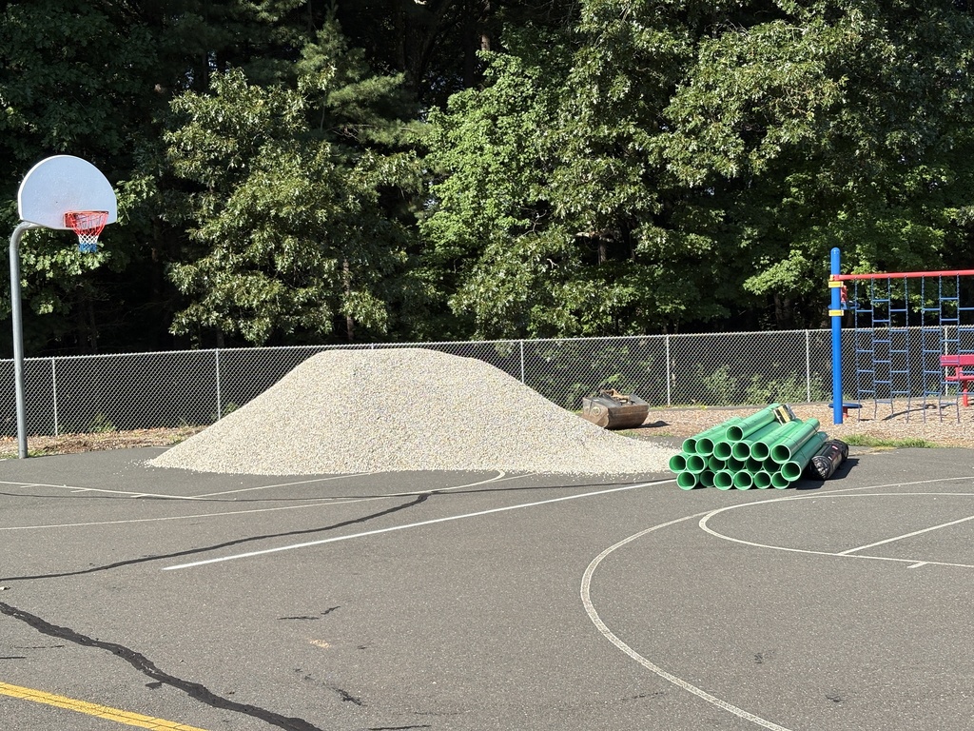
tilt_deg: -2.1
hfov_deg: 36.8
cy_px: 366
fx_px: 1463
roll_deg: +1.9
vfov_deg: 28.0
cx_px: 487
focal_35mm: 52
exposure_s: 1/1848
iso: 40
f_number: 1.6
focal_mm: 5.96
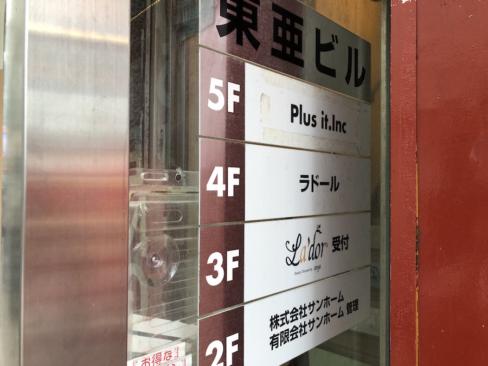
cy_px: 183
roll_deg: +0.1
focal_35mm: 28
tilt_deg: +0.5
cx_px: 244
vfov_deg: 49.7
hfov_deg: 63.4
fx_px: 395
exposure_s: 1/33
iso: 32
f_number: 1.8
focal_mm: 4
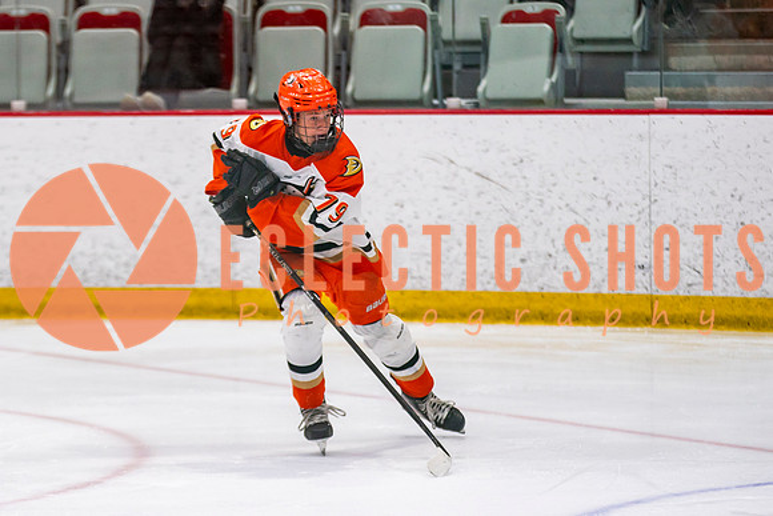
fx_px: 5770
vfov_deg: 5.1
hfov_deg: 7.7
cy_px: 308
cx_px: 248
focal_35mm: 269
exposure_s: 1/640
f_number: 2.8
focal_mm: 142
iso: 800
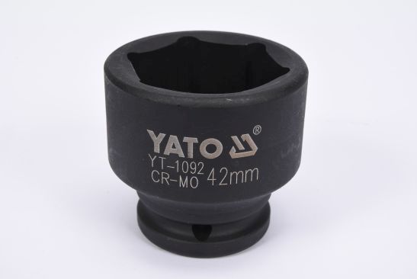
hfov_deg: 27.0
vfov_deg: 18.2
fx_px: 870
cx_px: 208
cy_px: 140
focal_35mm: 75
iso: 250
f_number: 16
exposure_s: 1/125
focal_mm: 50
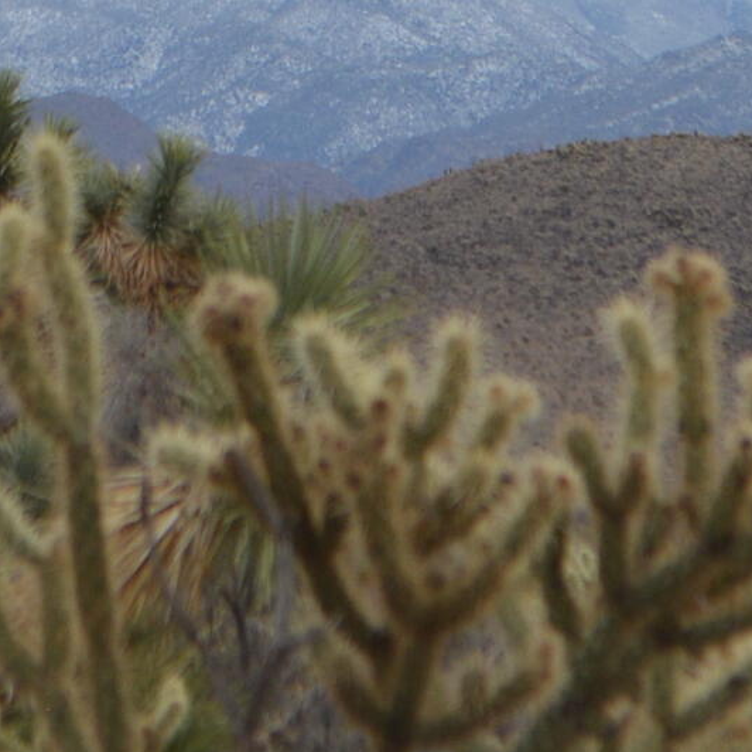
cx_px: 325
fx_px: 9693
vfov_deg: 4.4
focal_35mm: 394
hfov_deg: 4.4
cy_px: -113
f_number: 7.1
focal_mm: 55
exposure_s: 1/2000
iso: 400
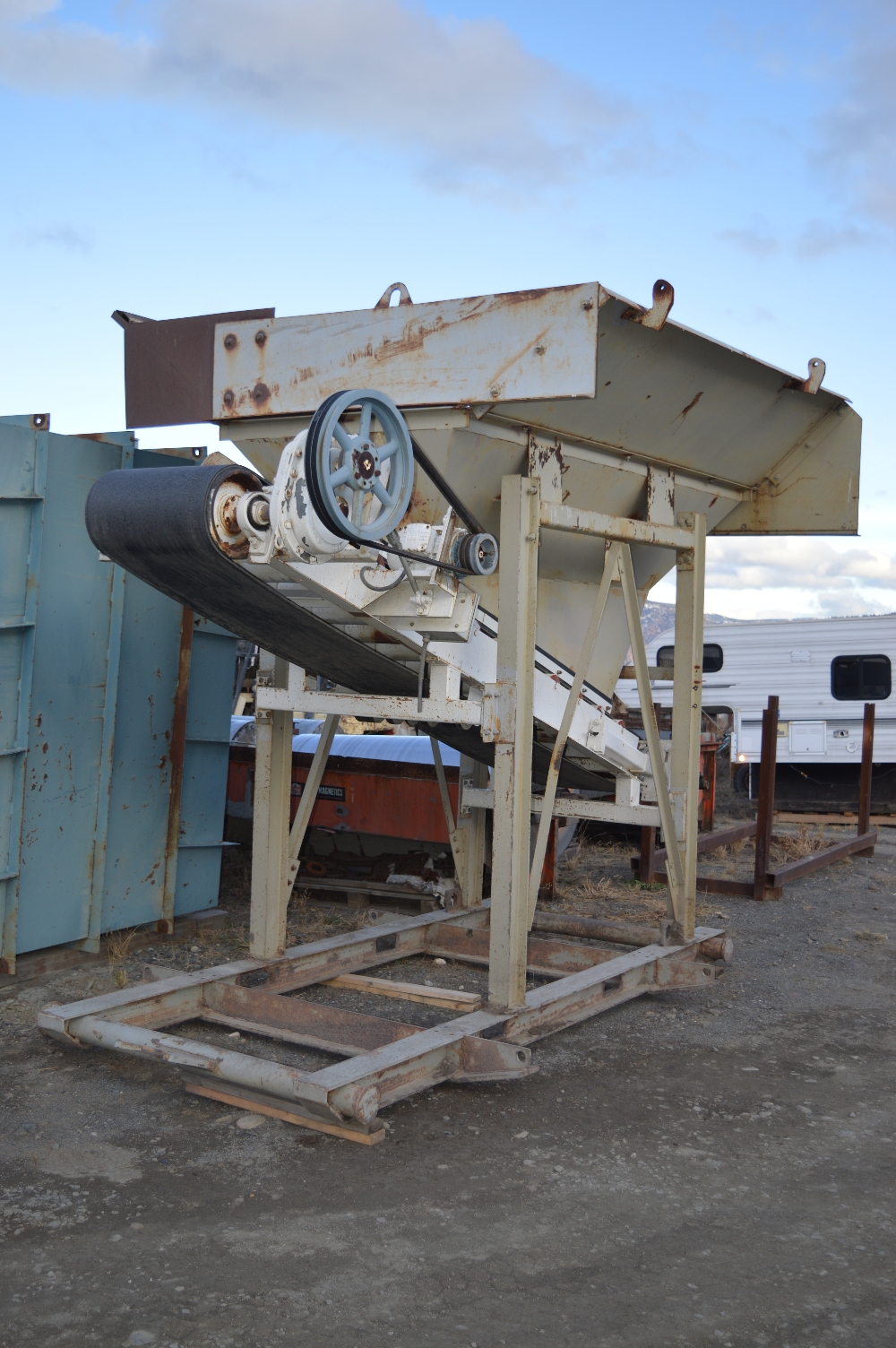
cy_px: 674
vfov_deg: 51.3
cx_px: 448
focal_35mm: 38
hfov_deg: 35.4
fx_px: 1402
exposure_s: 1/200
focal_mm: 25
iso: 100
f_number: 4
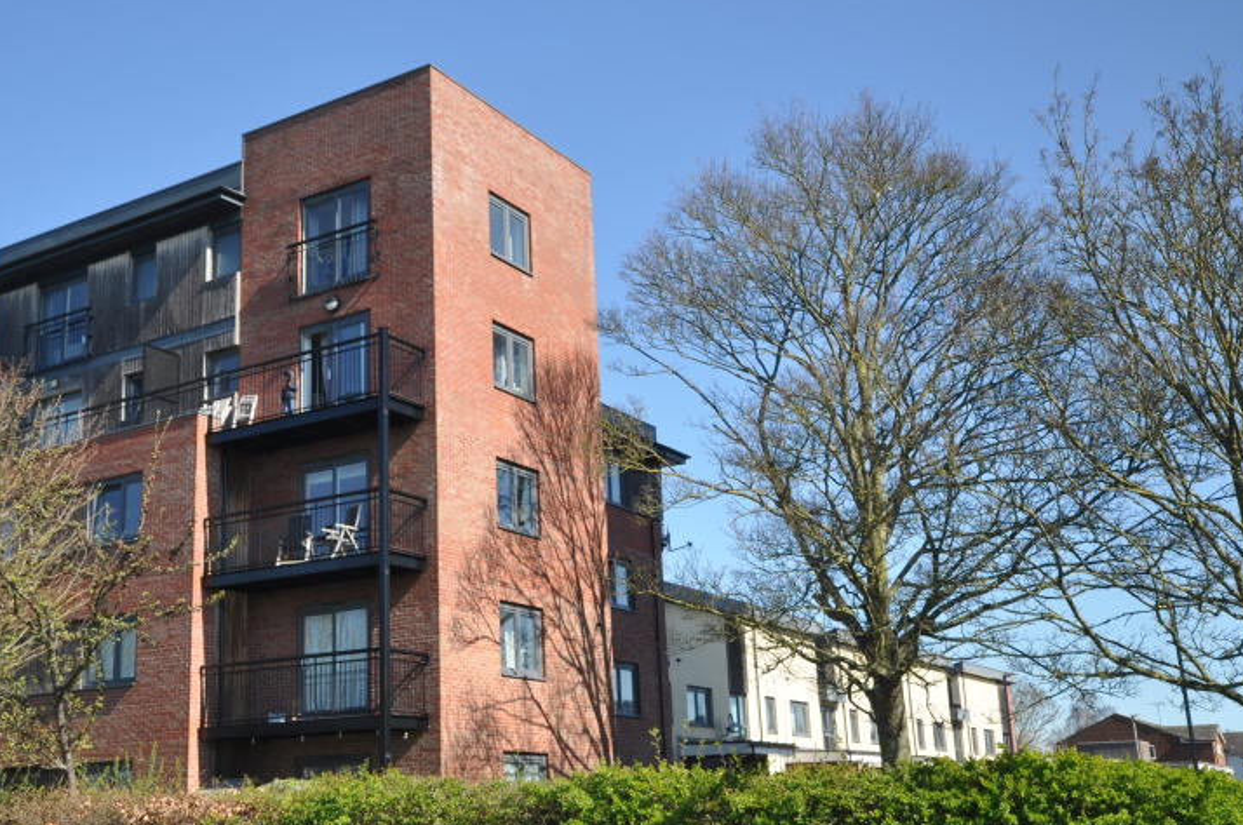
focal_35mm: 43
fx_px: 1483
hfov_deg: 45.1
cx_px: 458
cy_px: 428
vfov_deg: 31.1
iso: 200
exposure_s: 1/250
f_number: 8
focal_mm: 20
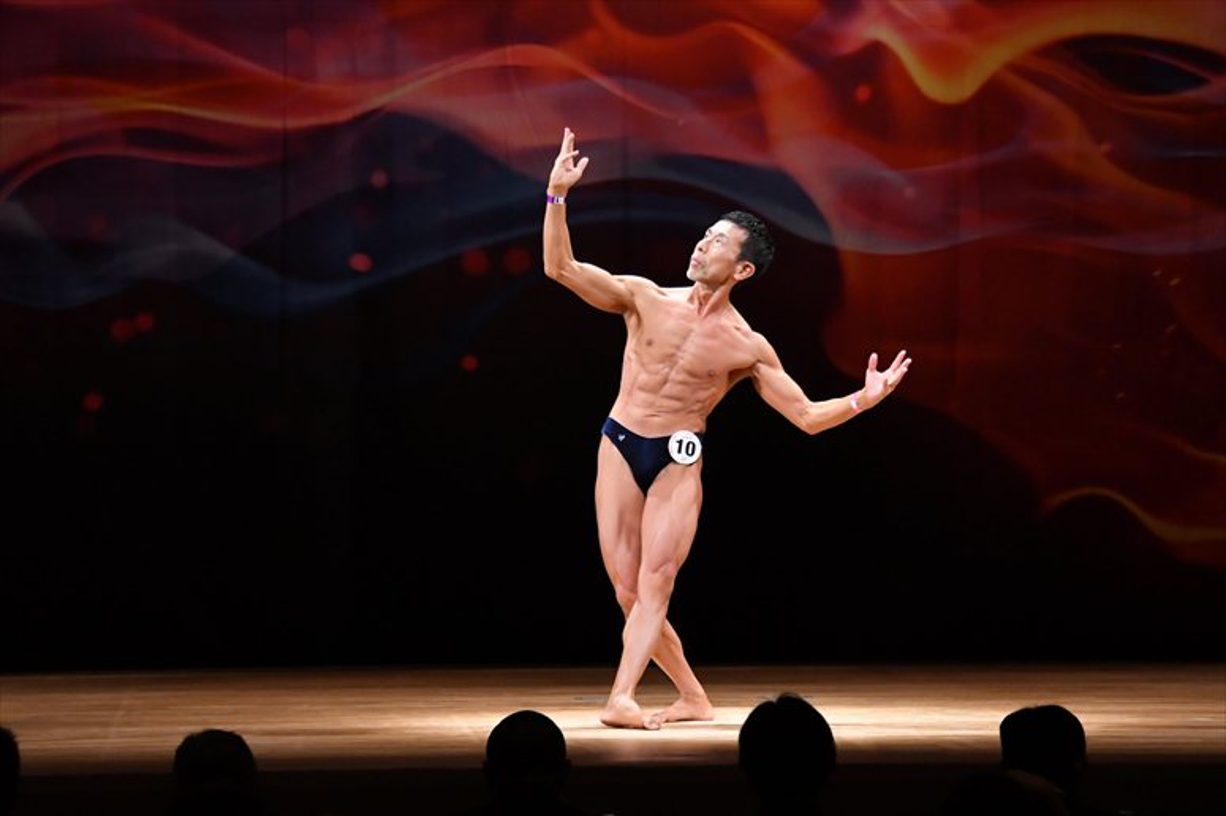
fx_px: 6876
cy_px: 408
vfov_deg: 6.8
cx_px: 613
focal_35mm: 202
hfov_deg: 10.2
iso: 4000
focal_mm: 135
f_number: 5.6
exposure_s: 1/400
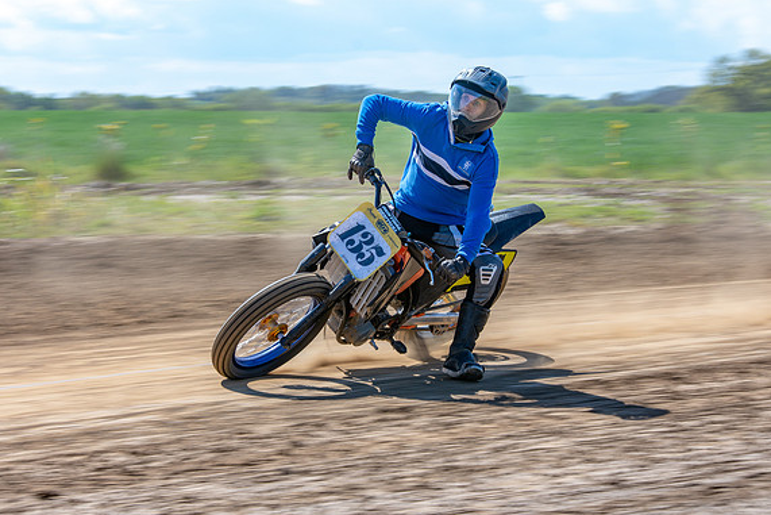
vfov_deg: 10.5
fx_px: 2806
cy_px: 260
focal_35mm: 131
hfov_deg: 15.6
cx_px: 381
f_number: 8
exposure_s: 1/160
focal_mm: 86
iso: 200
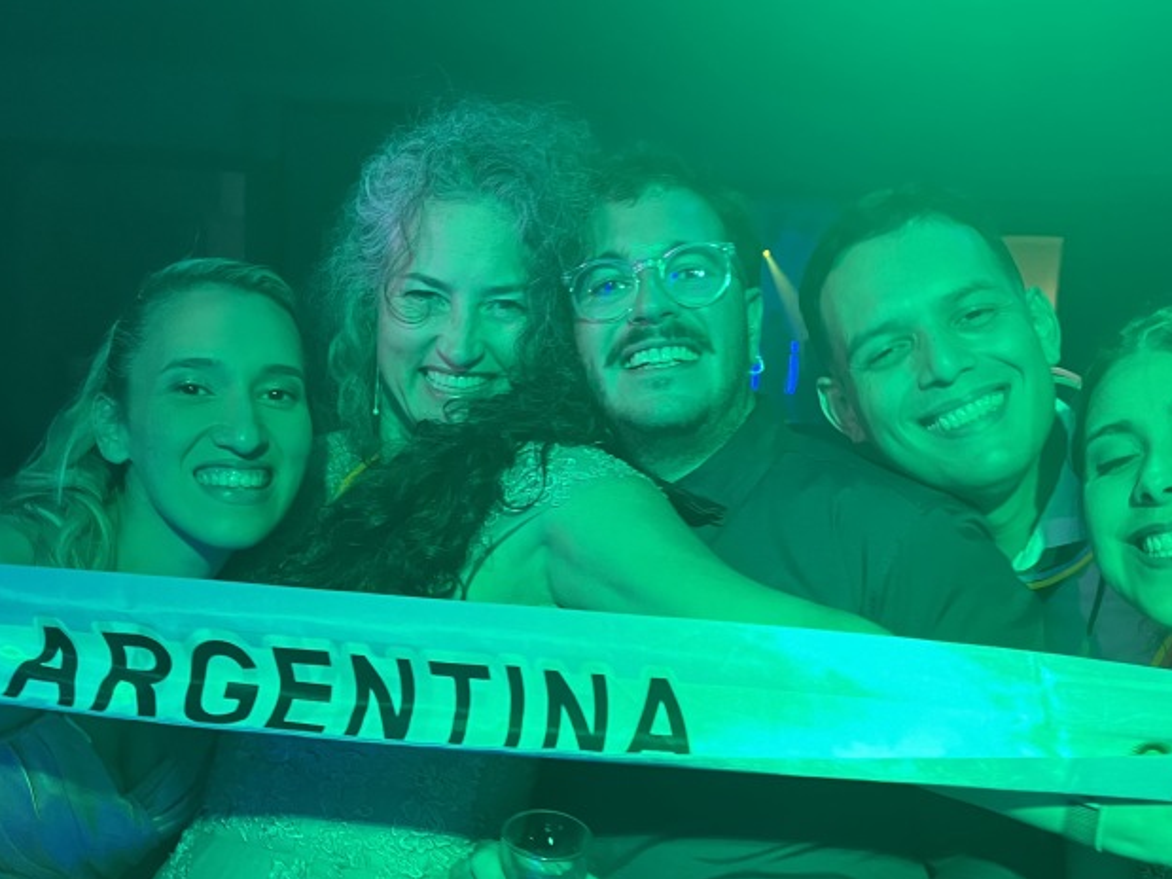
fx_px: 1456
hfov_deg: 43.7
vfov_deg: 33.6
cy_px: 455
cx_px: 678
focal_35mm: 43
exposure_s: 1/50
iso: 250
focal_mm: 5.7
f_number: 1.5
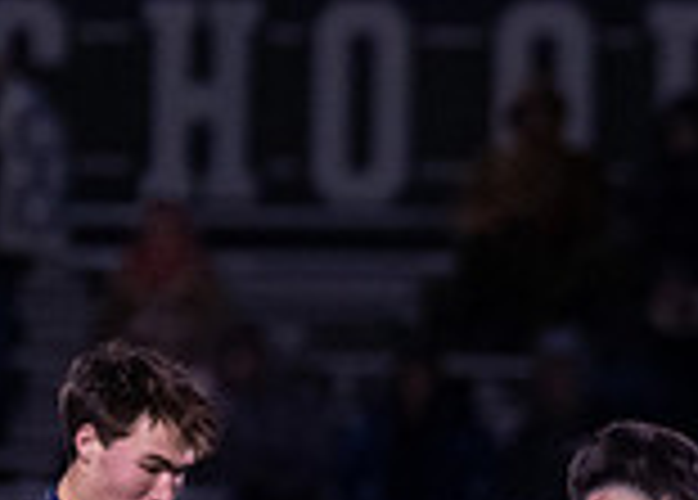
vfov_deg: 1.3
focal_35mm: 1135
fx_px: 22520
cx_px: 731
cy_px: 634
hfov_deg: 1.8
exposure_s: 1/1000
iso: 2500
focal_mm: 200
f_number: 2.8
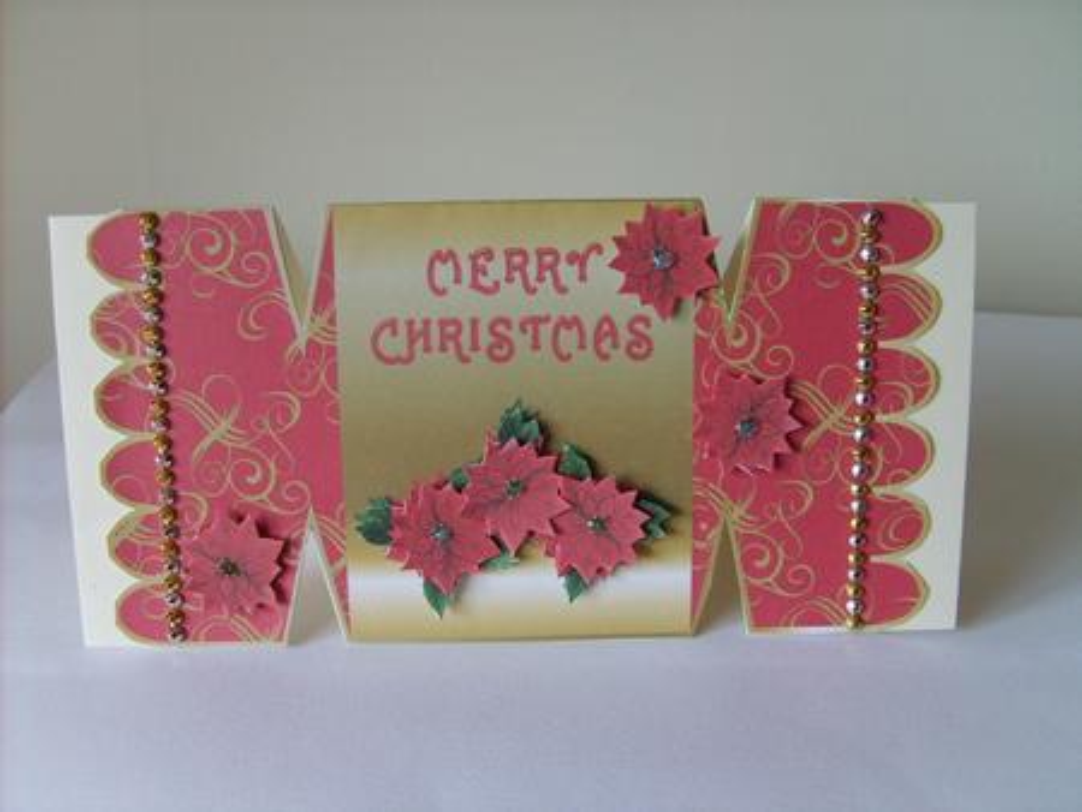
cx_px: 541
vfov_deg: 40.7
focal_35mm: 35
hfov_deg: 52.6
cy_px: 406
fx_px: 1095
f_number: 2.8
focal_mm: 5.8
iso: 50
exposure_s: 1/45
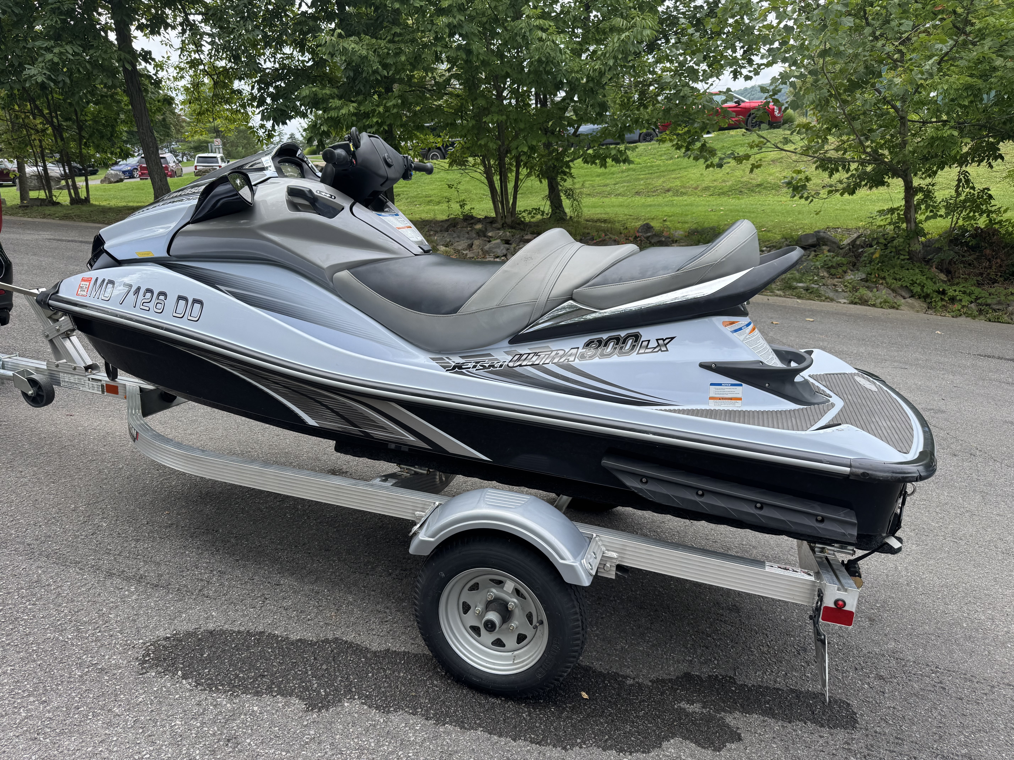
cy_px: 380
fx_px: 703
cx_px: 507
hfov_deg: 71.6
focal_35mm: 24
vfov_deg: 56.8
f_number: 1.78
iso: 80
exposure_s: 1/1285
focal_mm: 6.76
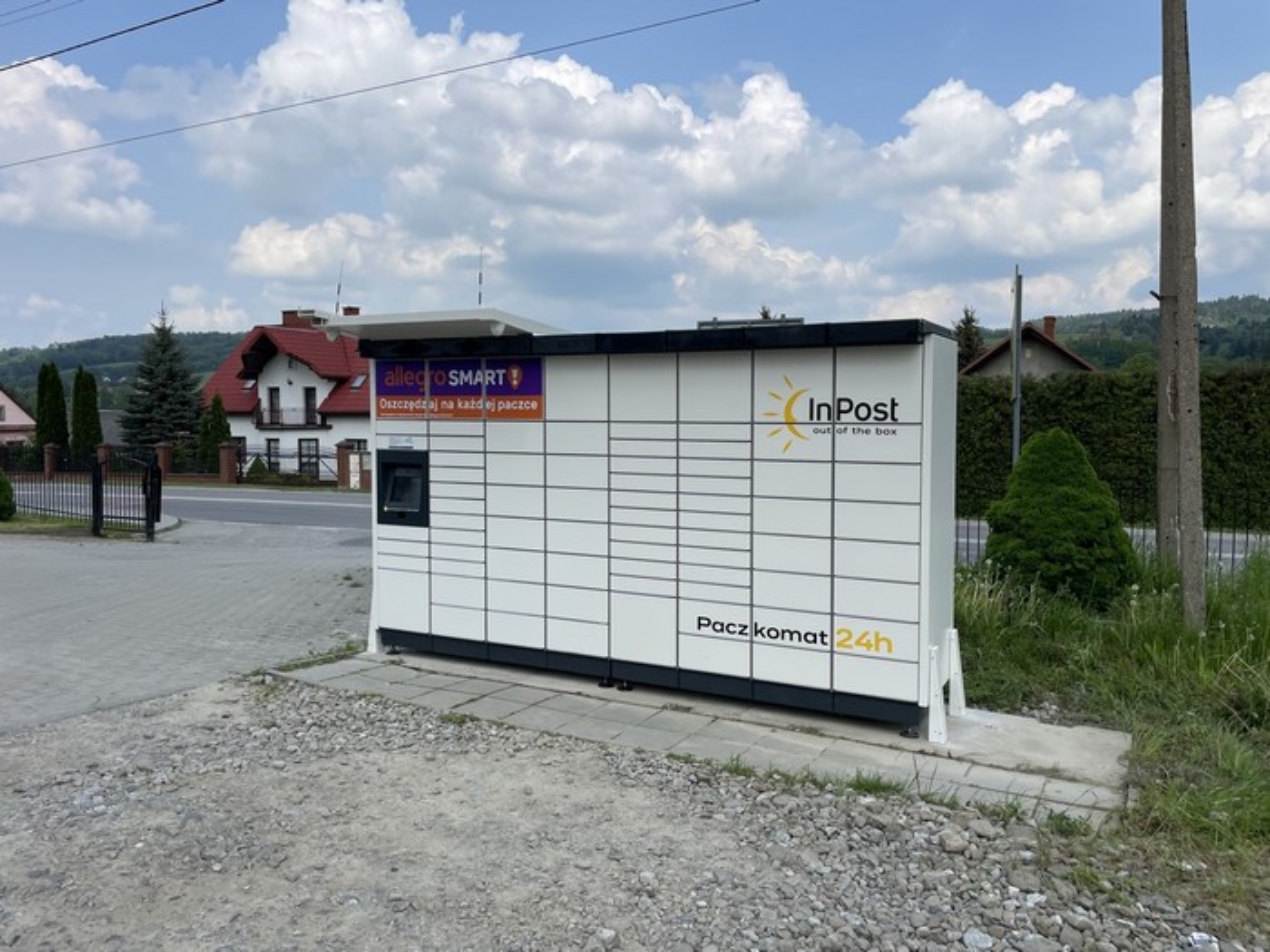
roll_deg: +0.4
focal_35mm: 26
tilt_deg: -2.9
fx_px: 954
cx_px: 635
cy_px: 476
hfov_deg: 67.3
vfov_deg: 53.1
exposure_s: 1/4132
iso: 32
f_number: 1.6
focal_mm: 4.2
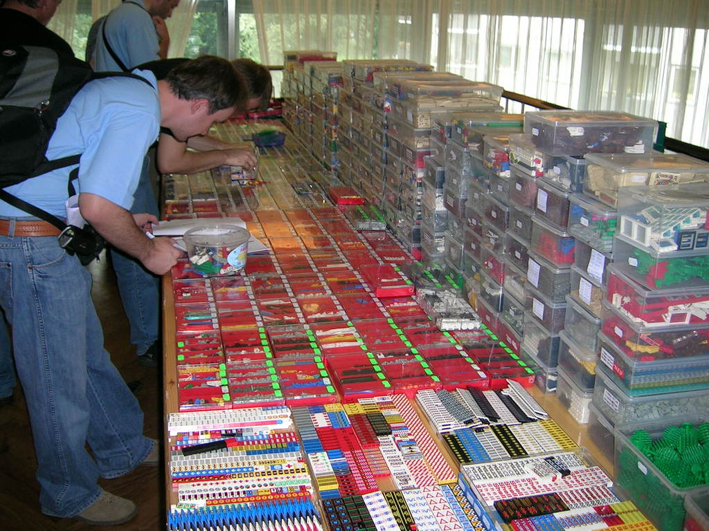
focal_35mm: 35
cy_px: 266
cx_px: 354
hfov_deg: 52.6
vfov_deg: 40.7
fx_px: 717
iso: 76
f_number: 2.8
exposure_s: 1/60.1
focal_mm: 5.4
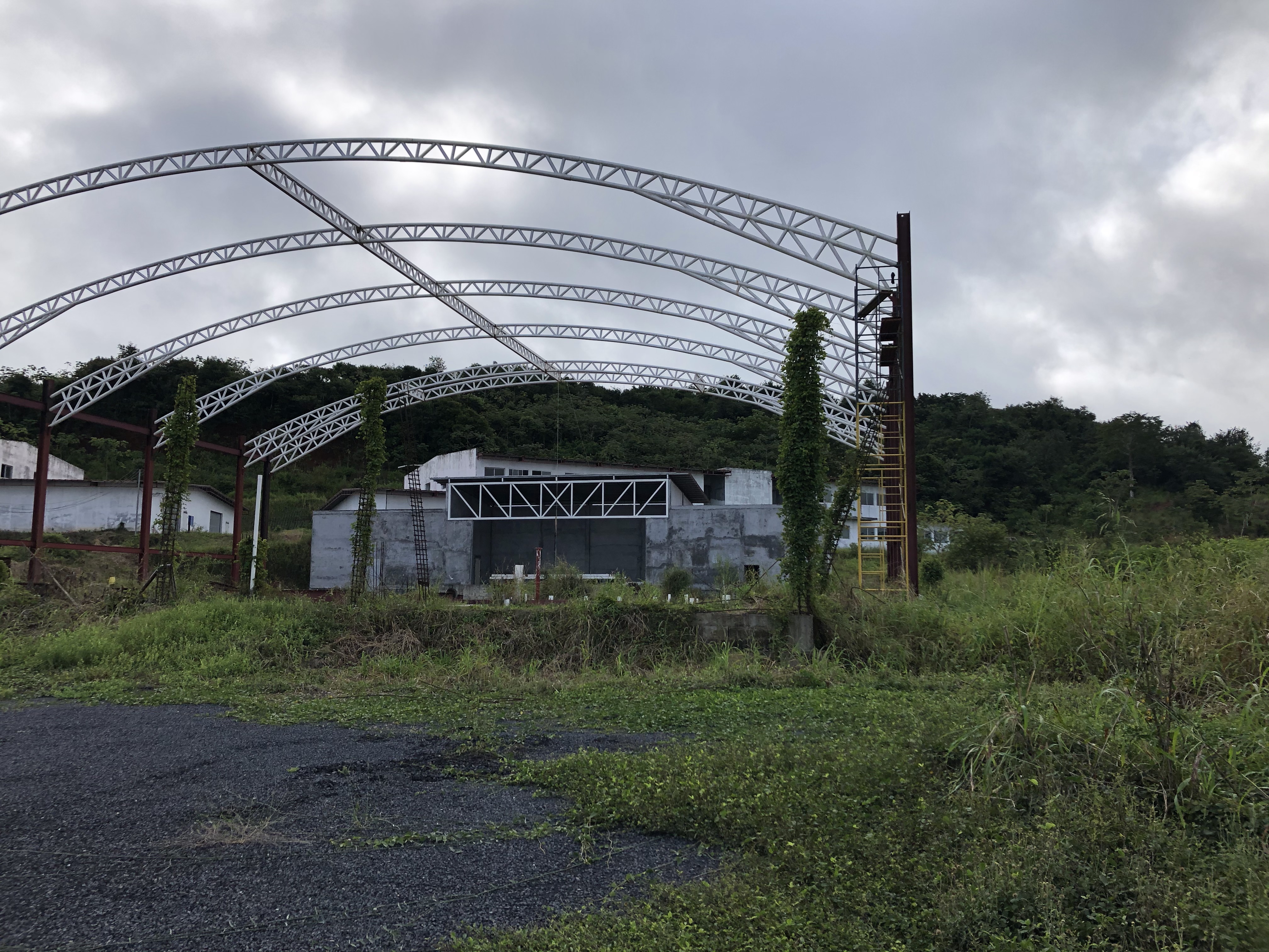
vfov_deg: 49.7
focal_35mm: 28
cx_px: 634
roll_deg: +0.6
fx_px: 1026
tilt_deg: +7.7
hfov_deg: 63.4
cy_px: 476
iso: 20
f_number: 1.8
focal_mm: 3.99
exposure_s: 1/2208
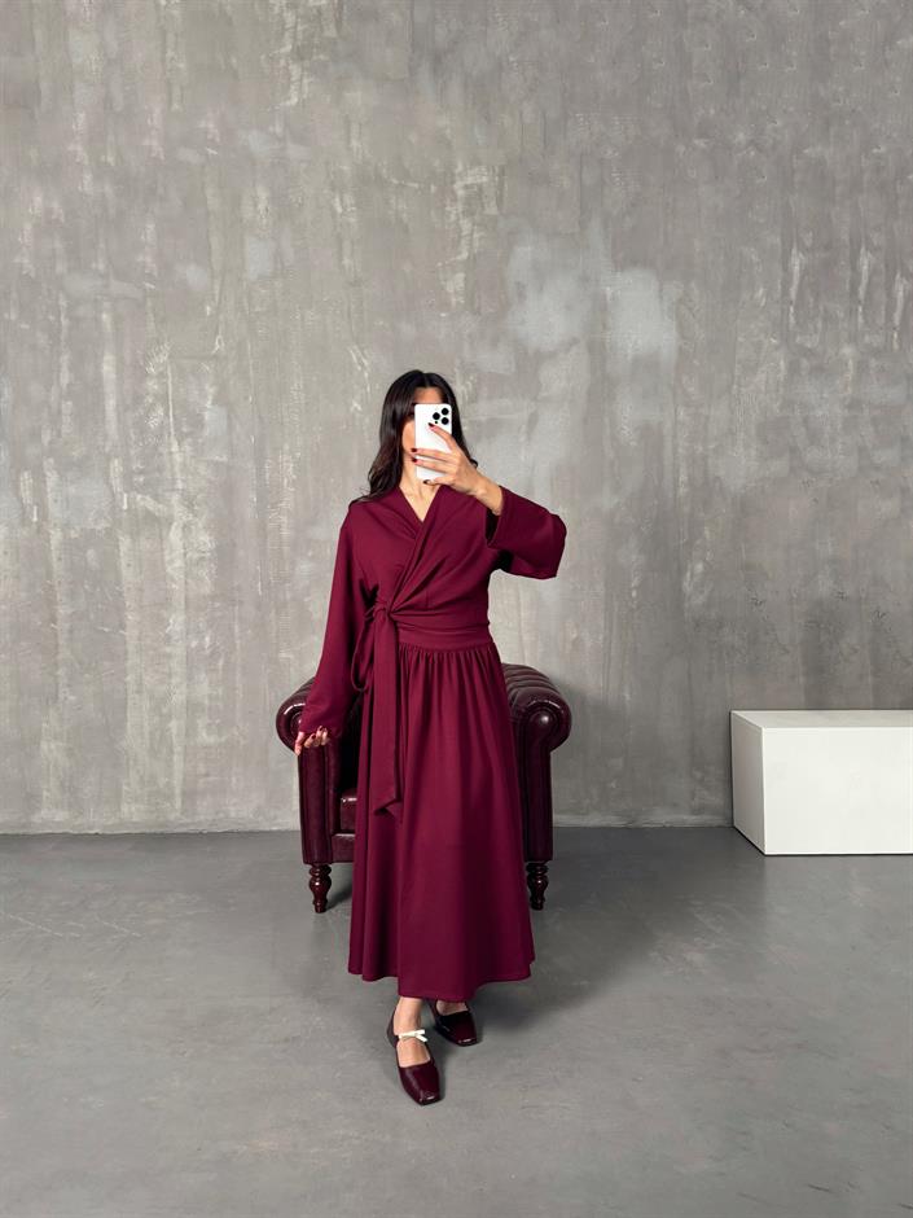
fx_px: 844
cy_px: 609
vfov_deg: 71.6
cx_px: 456
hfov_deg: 56.8
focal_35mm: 24
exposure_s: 1/121
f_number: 1.78
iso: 200
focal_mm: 6.76
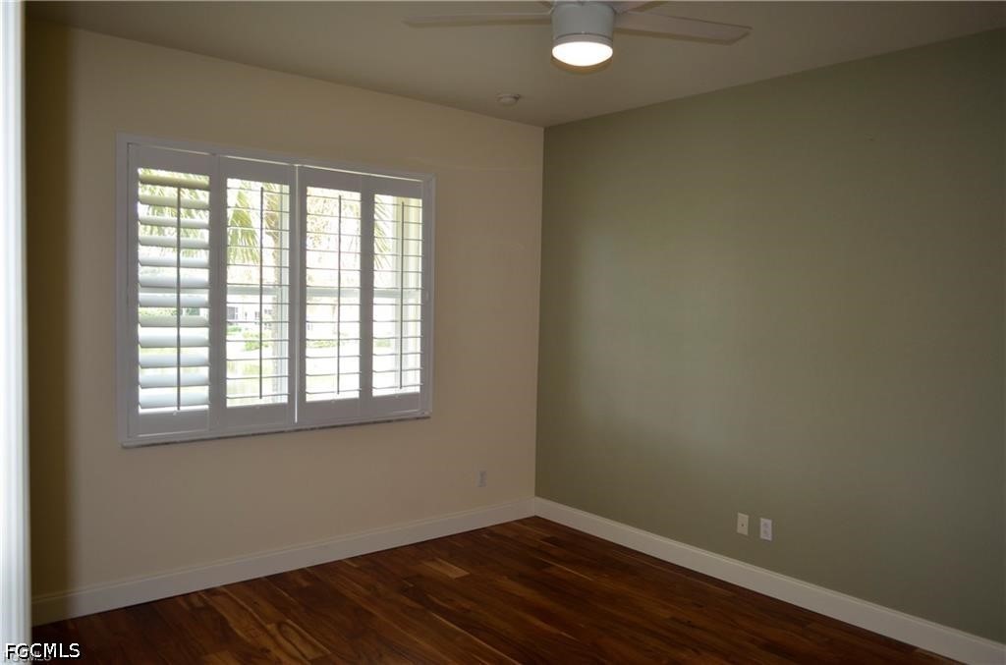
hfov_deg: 67.5
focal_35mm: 27
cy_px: 332
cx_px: 503
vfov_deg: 47.7
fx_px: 753
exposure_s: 1/125
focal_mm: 18
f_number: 3.5
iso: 360
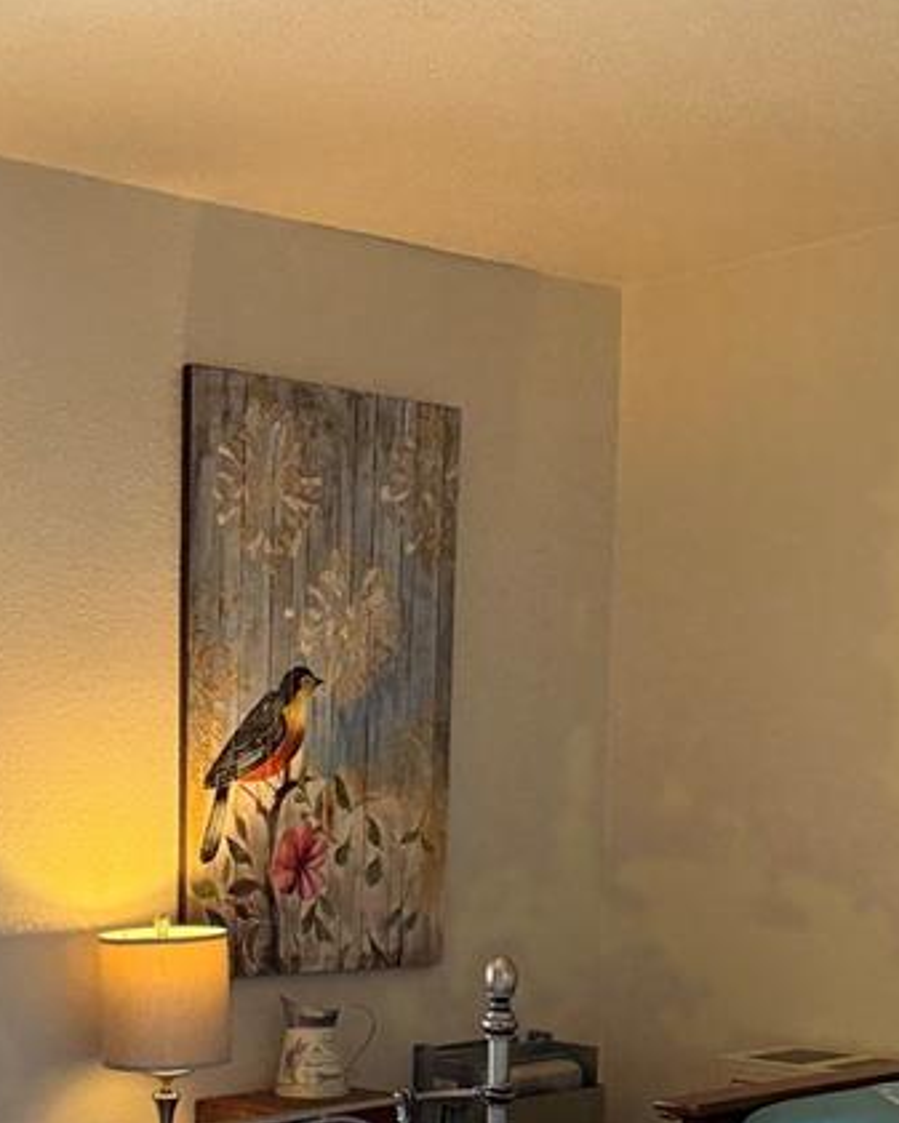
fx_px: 1995
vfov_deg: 30.0
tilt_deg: -6.7
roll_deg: -0.3
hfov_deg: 24.9
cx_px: 164
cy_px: 1030
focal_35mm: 60
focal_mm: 6.76
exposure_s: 1/120
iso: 250
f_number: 1.78
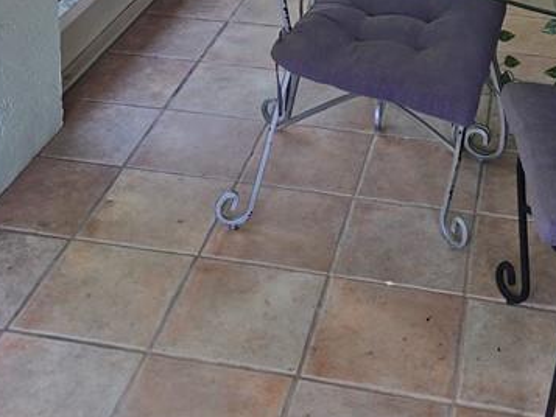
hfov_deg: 29.3
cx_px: 352
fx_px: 1060
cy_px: -165
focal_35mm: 66
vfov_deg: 19.9
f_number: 1.7
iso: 50
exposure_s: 1/180
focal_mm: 6.3
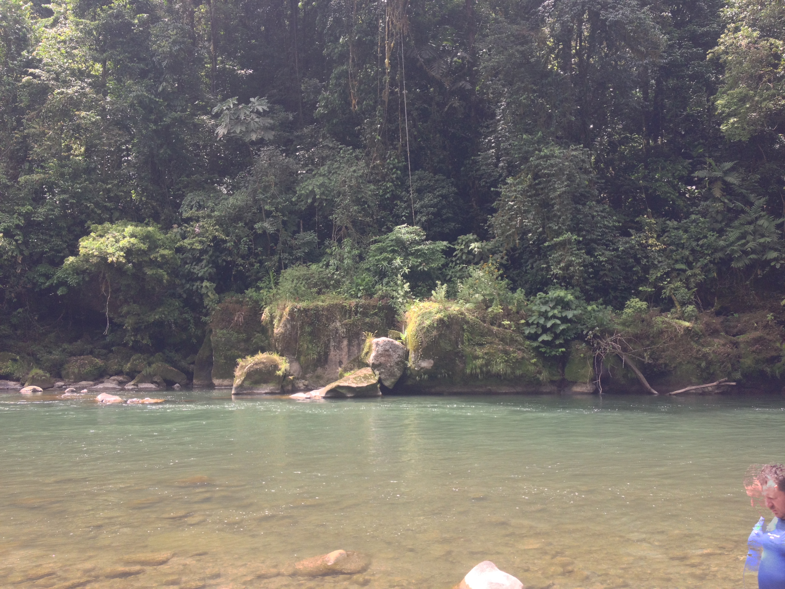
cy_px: 294
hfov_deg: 52.6
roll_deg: +0.6
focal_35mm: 35
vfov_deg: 40.7
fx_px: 794
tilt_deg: +0.0
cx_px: 392
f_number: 2.4
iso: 50
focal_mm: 4.28
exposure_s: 1/247
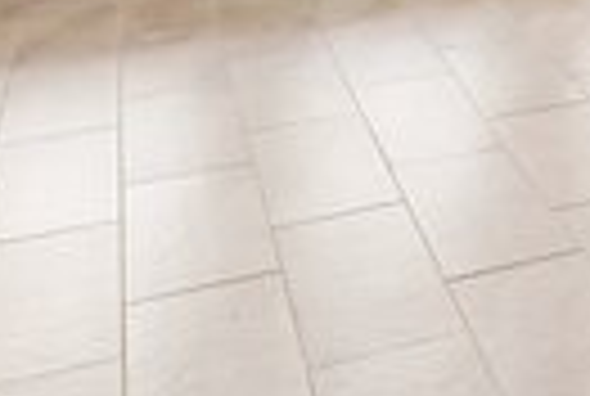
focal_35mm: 78
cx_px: 766
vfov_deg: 14.5
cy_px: -398
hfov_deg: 23.1
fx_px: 1281
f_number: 8
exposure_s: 1/30
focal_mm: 16
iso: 125
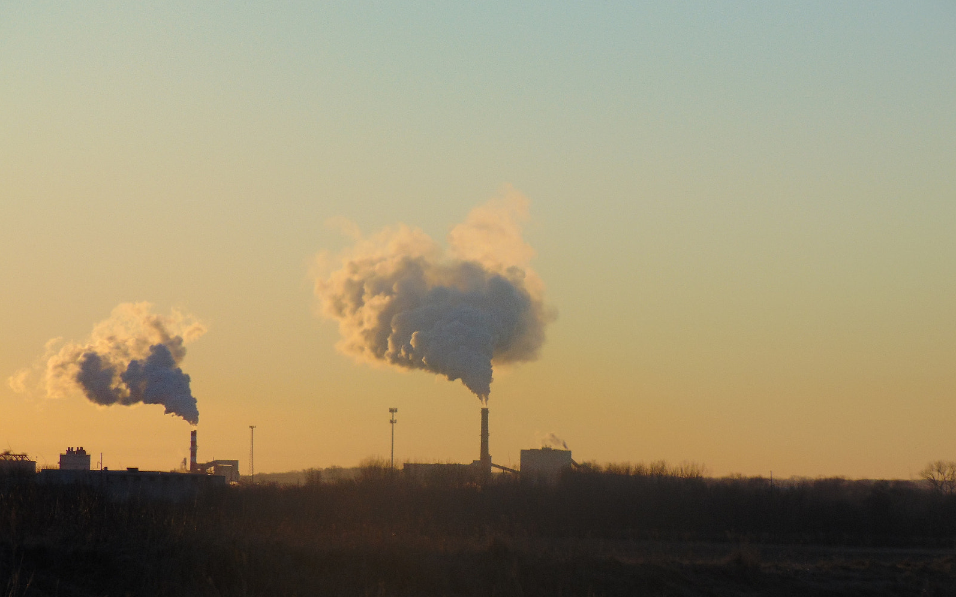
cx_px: 479
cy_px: 334
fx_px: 5627
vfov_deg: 6.1
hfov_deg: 9.7
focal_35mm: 216
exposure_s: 1/640
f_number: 4.1
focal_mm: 36.4
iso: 80
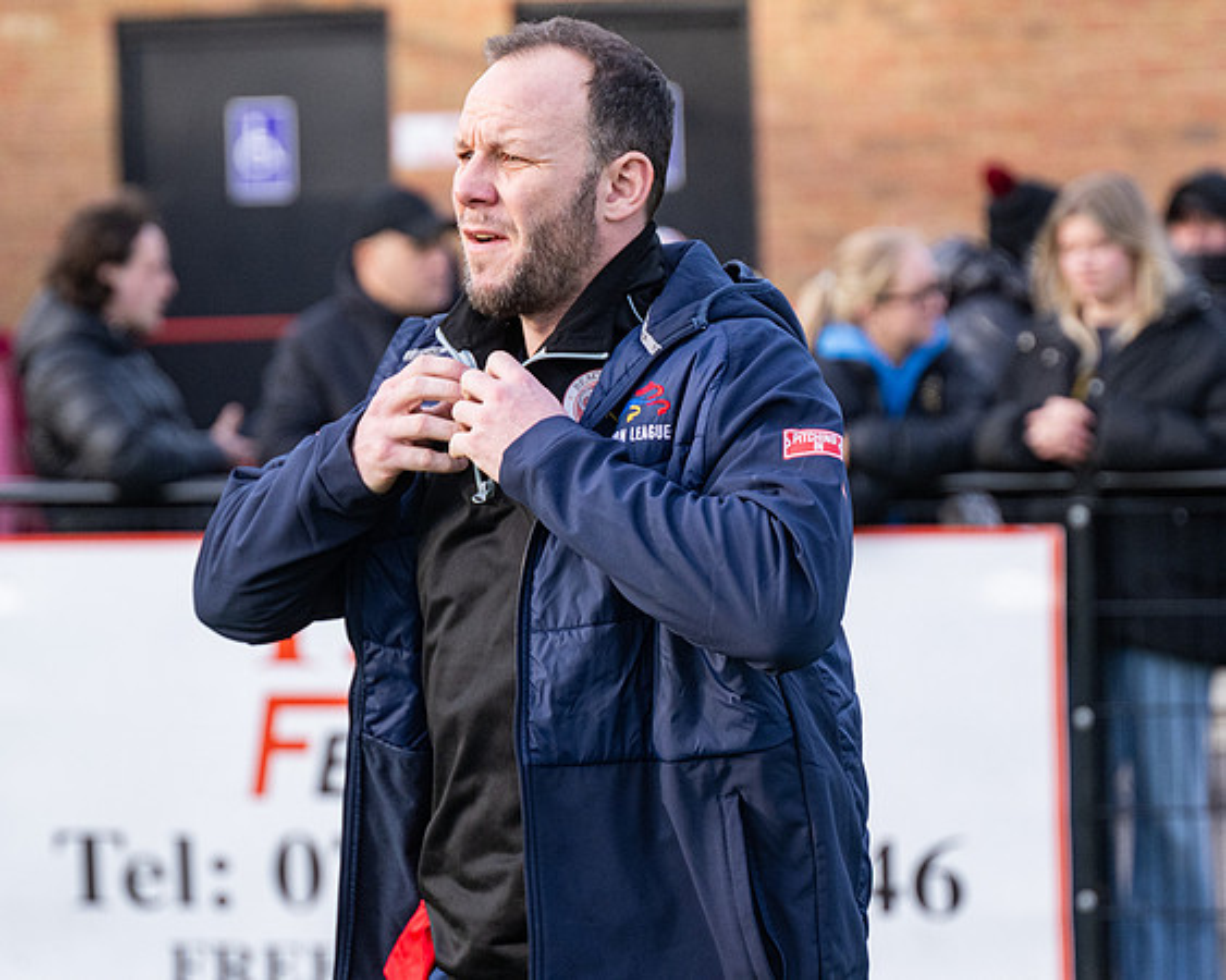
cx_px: 649
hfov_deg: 10.0
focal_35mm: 194
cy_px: 490
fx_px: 7029
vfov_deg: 8.0
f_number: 4
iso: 800
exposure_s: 1/1600
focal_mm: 115
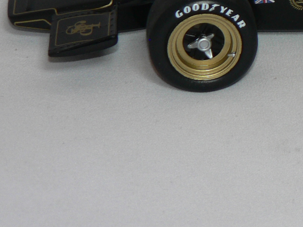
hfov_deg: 8.6
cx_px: 471
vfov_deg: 6.6
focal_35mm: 224
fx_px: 1961
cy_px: -97
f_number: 3.2
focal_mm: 11.4
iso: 80
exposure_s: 1/60
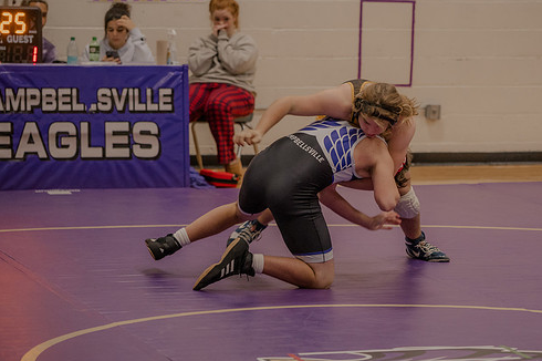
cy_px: 209
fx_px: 2573
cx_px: 340
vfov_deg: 8.0
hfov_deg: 12.0
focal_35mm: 171
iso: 3200
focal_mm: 122
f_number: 2.8
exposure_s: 1/250
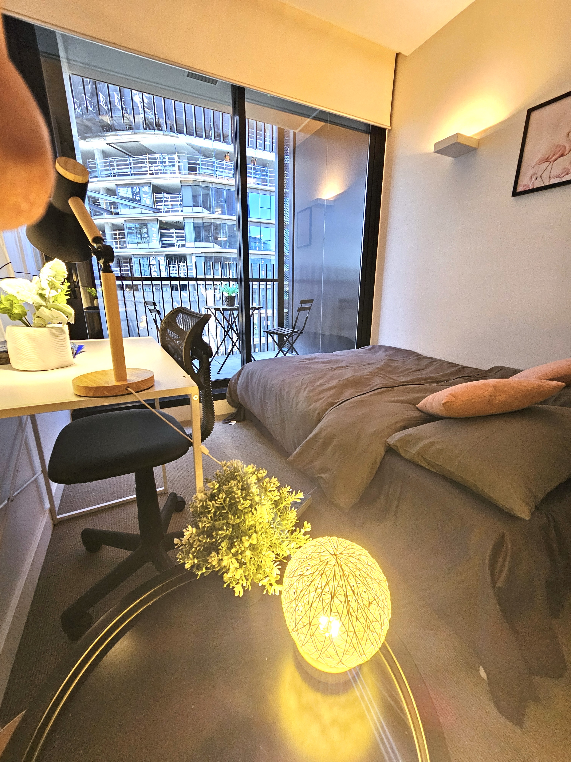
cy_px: 381
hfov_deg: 89.9
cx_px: 286
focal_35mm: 13
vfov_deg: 106.2
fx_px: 286
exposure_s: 1/33.3
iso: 400
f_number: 2.2
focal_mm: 2.2
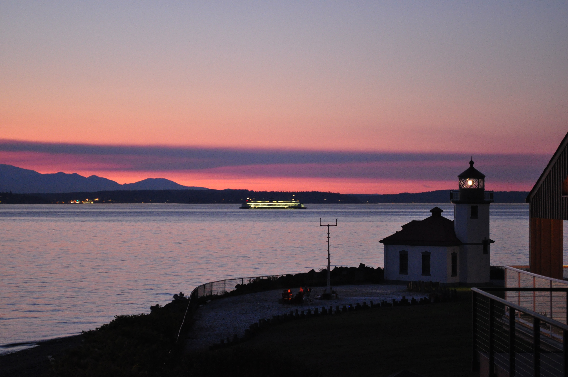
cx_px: 284
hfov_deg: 24.6
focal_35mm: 82
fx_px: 1300
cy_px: 188
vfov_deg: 16.5
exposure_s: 1/4
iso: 1600
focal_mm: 55
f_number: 5.6
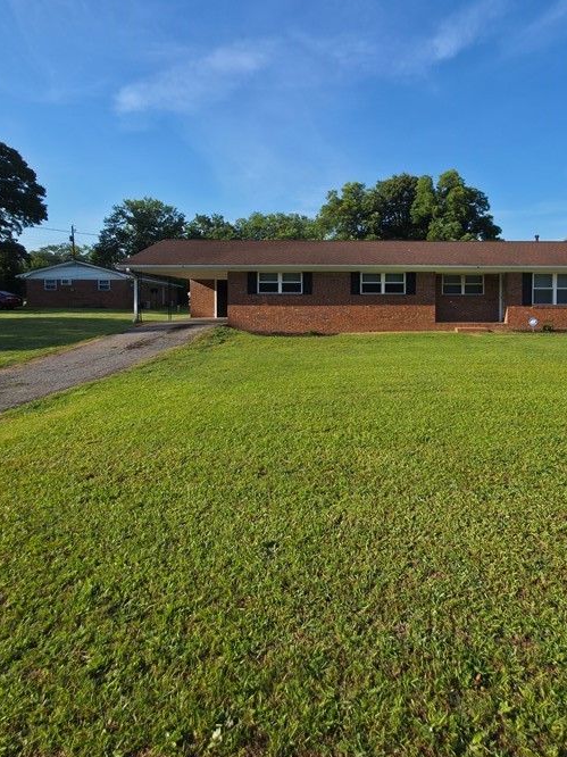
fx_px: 437
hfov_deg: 65.3
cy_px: 309
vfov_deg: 81.0
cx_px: 340
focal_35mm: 20
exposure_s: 1/934
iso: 20
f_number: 1.9
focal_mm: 2.2
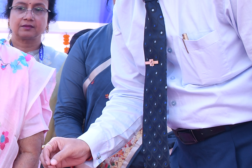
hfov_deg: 12.9
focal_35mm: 149
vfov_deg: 9.2
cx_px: -141
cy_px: 120
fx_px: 1043
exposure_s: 1/125
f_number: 9
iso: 250
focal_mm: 27
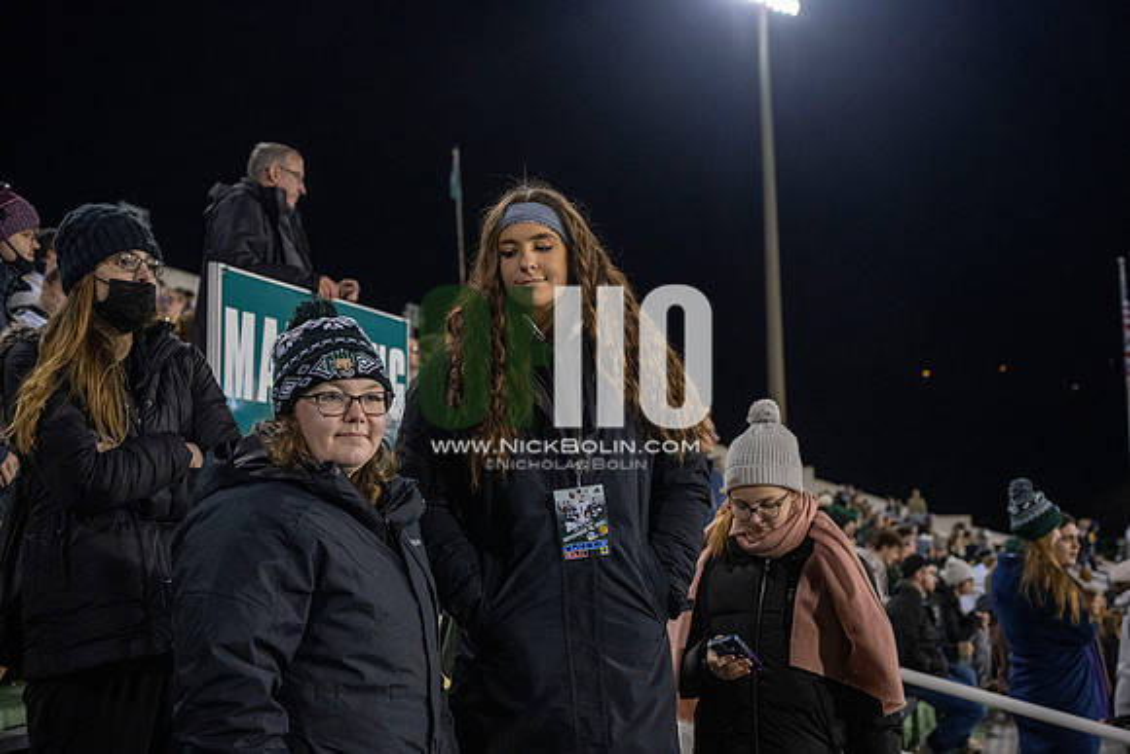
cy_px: 377
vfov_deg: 26.0
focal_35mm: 52
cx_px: 565
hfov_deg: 38.2
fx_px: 1633
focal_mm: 52
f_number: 4
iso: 2500
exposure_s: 1/500
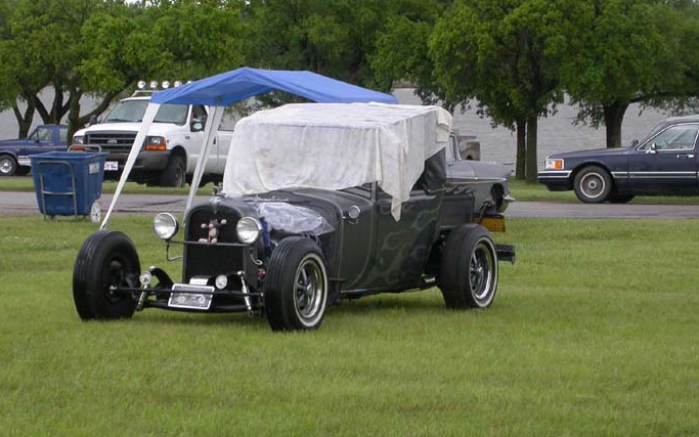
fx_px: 2934
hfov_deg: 13.6
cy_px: 220
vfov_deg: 8.5
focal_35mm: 154
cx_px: 307
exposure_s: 1/206
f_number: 5.1
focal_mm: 25.7
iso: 100
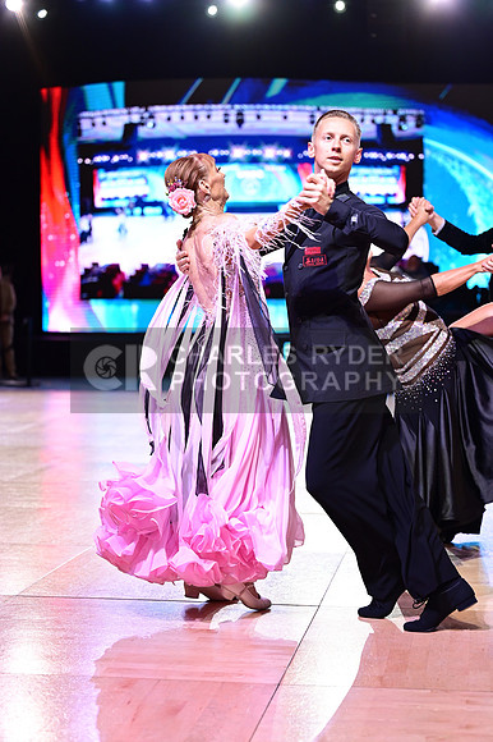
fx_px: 1440
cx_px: 246
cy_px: 371
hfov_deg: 19.4
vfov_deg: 28.9
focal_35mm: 70
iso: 1600
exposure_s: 1/500
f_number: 2.8
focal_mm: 70
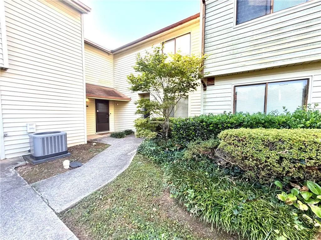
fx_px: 130
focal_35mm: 14
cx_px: 160
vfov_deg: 85.7
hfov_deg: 102.1
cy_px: 120
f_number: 2.2
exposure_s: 1/143
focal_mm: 2.22
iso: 40
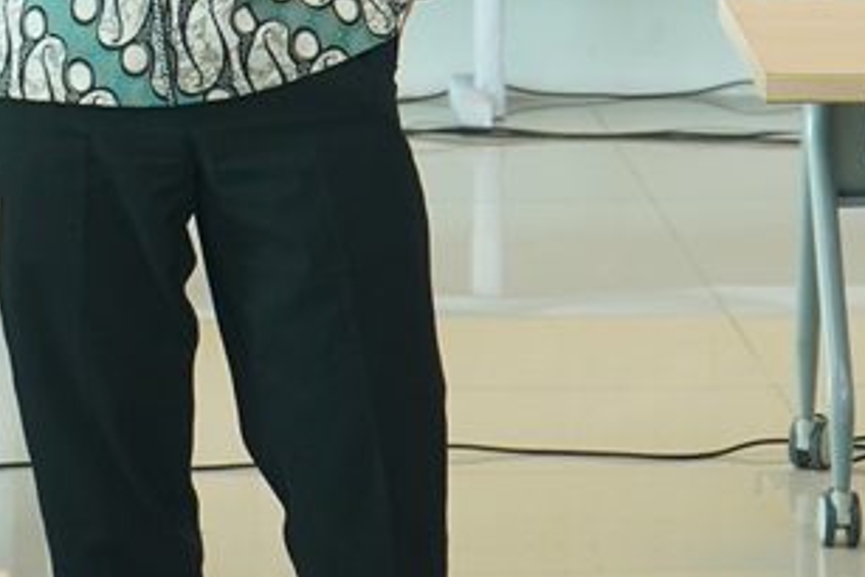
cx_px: 248
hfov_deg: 9.4
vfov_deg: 6.2
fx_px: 5264
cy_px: -433
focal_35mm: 219
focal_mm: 56
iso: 800
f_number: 5
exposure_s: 1/125
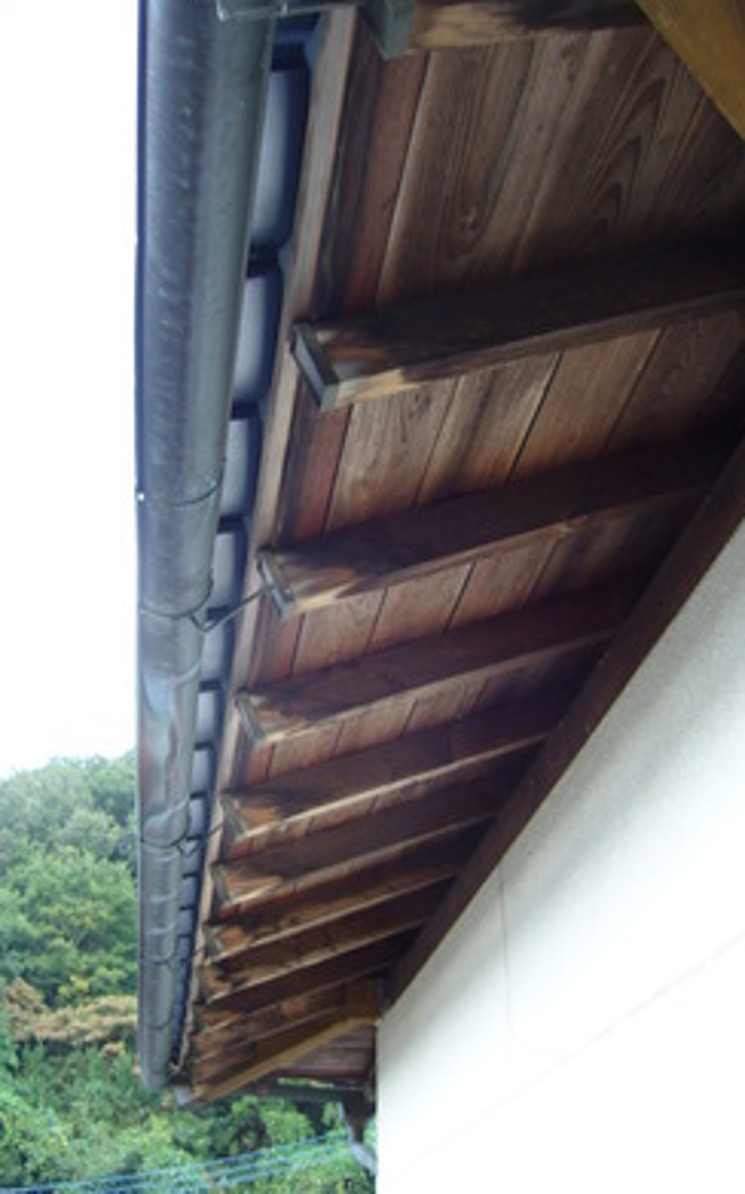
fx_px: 1236
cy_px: 589
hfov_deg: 33.5
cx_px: 357
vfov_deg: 51.6
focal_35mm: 38
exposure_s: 1/40
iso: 80
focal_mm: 5.8
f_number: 2.8
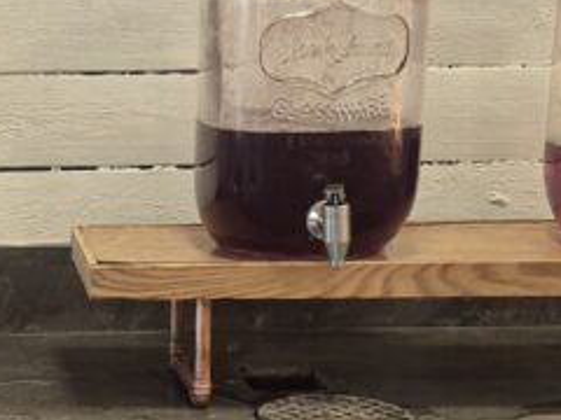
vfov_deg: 15.0
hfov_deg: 18.8
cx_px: -140
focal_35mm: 98
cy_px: 308
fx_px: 1588
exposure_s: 1/100
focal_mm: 5.4
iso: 160
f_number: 1.8
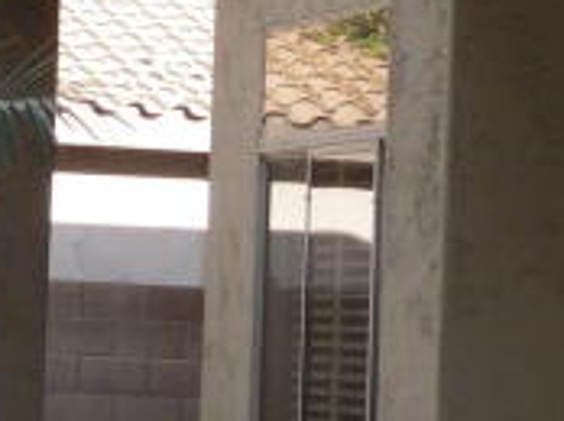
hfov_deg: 7.5
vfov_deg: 5.6
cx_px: 318
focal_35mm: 265
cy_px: 165
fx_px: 4312
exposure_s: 1/152
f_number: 3.5
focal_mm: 6.3
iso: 80
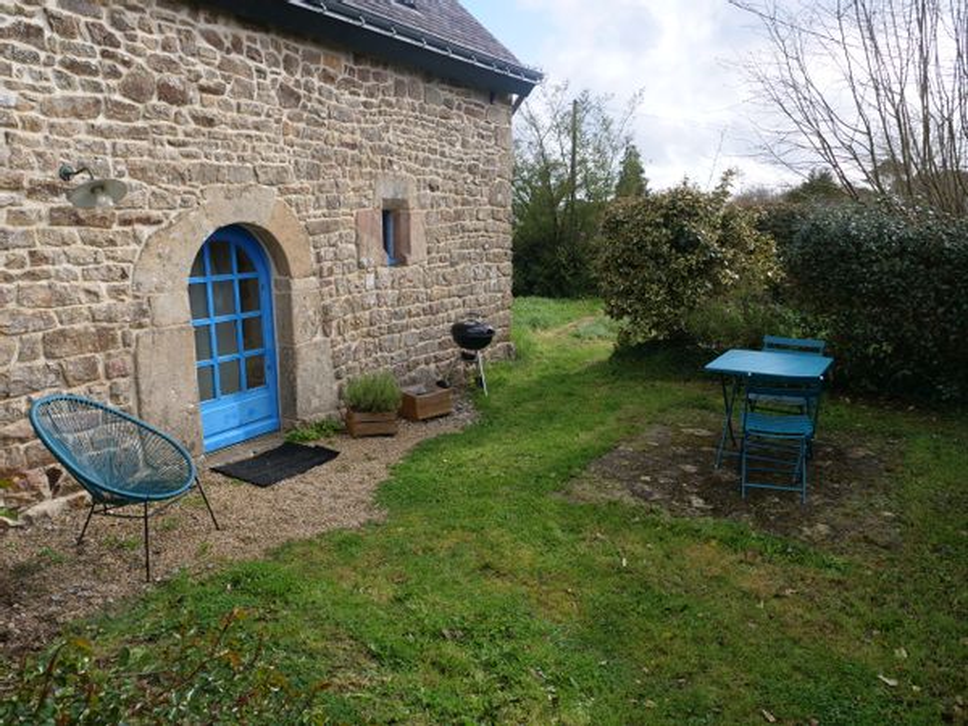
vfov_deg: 56.8
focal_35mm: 24
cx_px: 484
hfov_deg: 71.6
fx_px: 671
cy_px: 363
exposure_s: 1/400
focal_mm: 12
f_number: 5.6
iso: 200
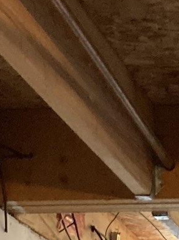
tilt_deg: -0.4
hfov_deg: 8.4
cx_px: 339
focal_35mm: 169
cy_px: 554
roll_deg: -0.2
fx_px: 1167
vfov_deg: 10.3
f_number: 1.8
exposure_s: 1/60
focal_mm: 3.99
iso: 250
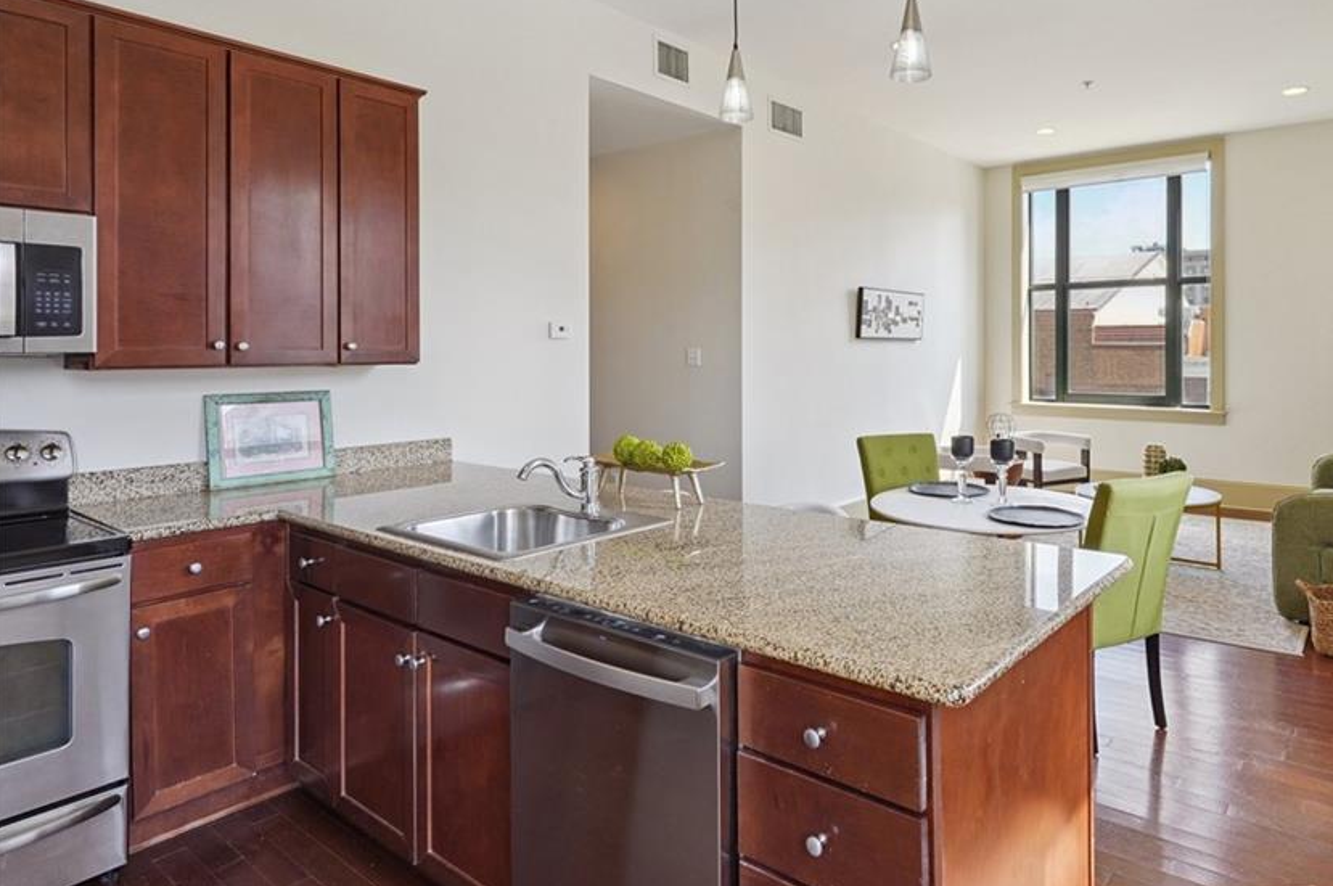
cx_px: 818
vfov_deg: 58.9
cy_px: 358
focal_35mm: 21
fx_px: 777
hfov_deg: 80.0
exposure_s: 1/80
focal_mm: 17
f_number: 11
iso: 800
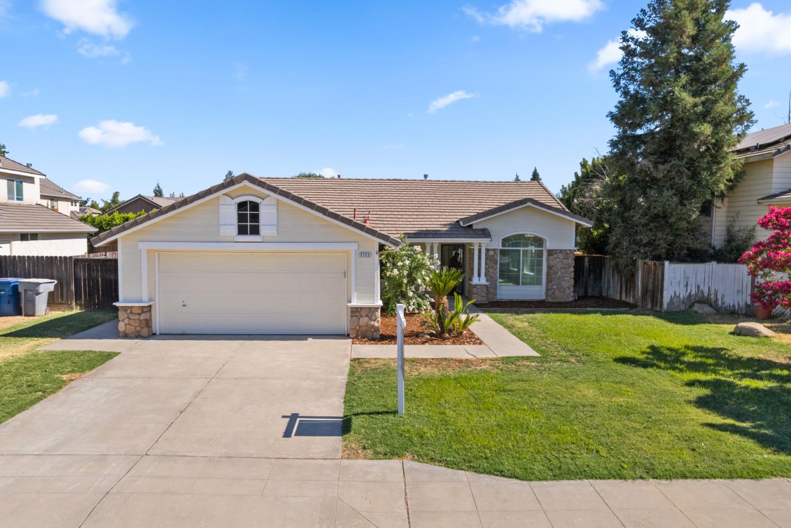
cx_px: 384
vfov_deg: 55.1
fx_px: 505
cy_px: 261
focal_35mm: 23
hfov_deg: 76.1
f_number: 2.8
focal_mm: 8.38
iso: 110
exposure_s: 1/180
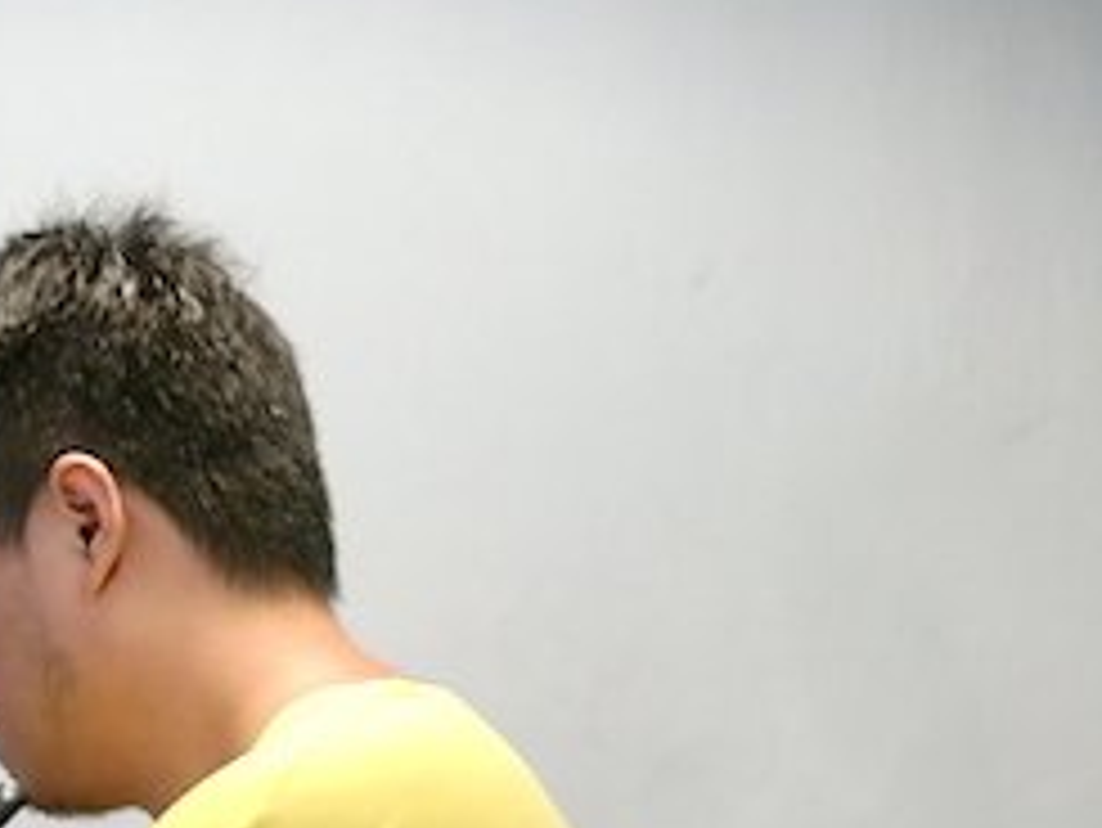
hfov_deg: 11.0
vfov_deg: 8.3
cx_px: -211
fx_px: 5606
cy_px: 1069
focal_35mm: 176
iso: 1600
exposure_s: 1/60
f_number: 4.5
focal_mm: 37
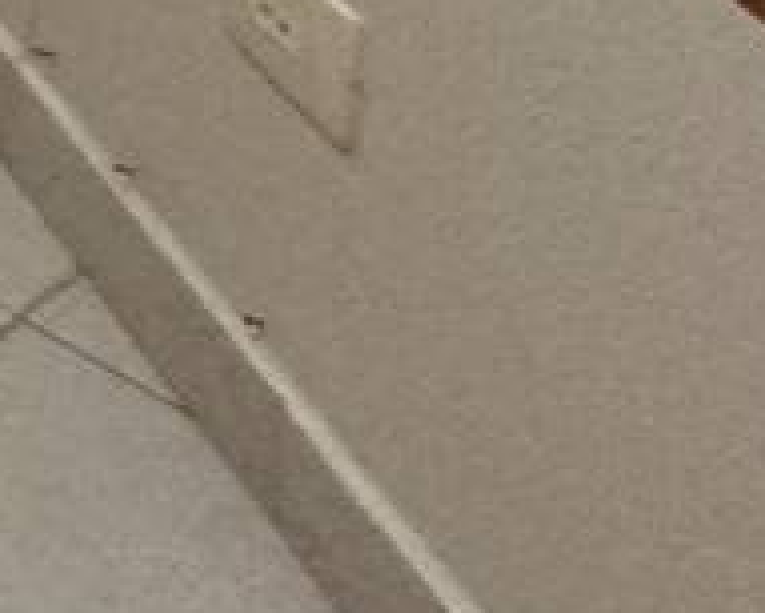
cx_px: -2007
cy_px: -1342
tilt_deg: -4.2
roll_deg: +1.6
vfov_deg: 10.1
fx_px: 2333
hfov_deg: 9.2
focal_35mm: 103
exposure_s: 1/60
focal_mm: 2.22
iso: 320
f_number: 2.2
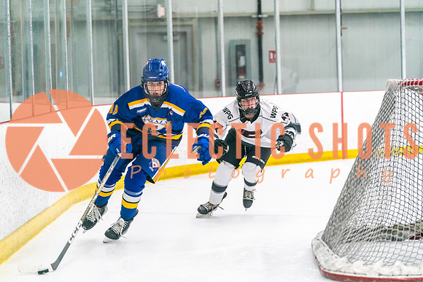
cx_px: 212
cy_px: 141
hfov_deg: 17.3
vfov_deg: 11.6
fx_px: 1387
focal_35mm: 118
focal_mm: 118
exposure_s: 1/1250
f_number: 2.8
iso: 3200
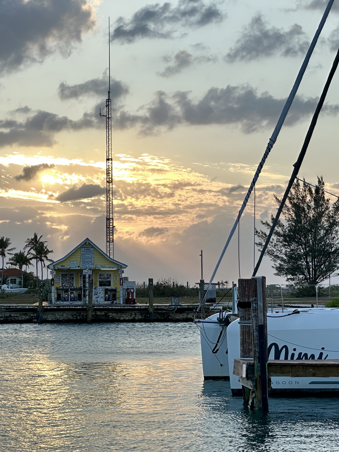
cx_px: 170
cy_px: 226
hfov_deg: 19.1
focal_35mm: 77
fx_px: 1005
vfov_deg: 25.3
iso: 32
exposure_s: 1/99
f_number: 2.8
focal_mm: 9
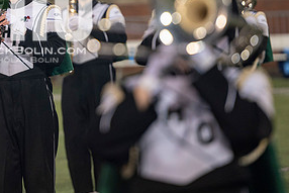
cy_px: 14
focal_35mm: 405
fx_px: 3253
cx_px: 16
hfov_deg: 5.1
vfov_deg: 3.4
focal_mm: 200
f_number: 2.8
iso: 1000
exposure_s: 1/500
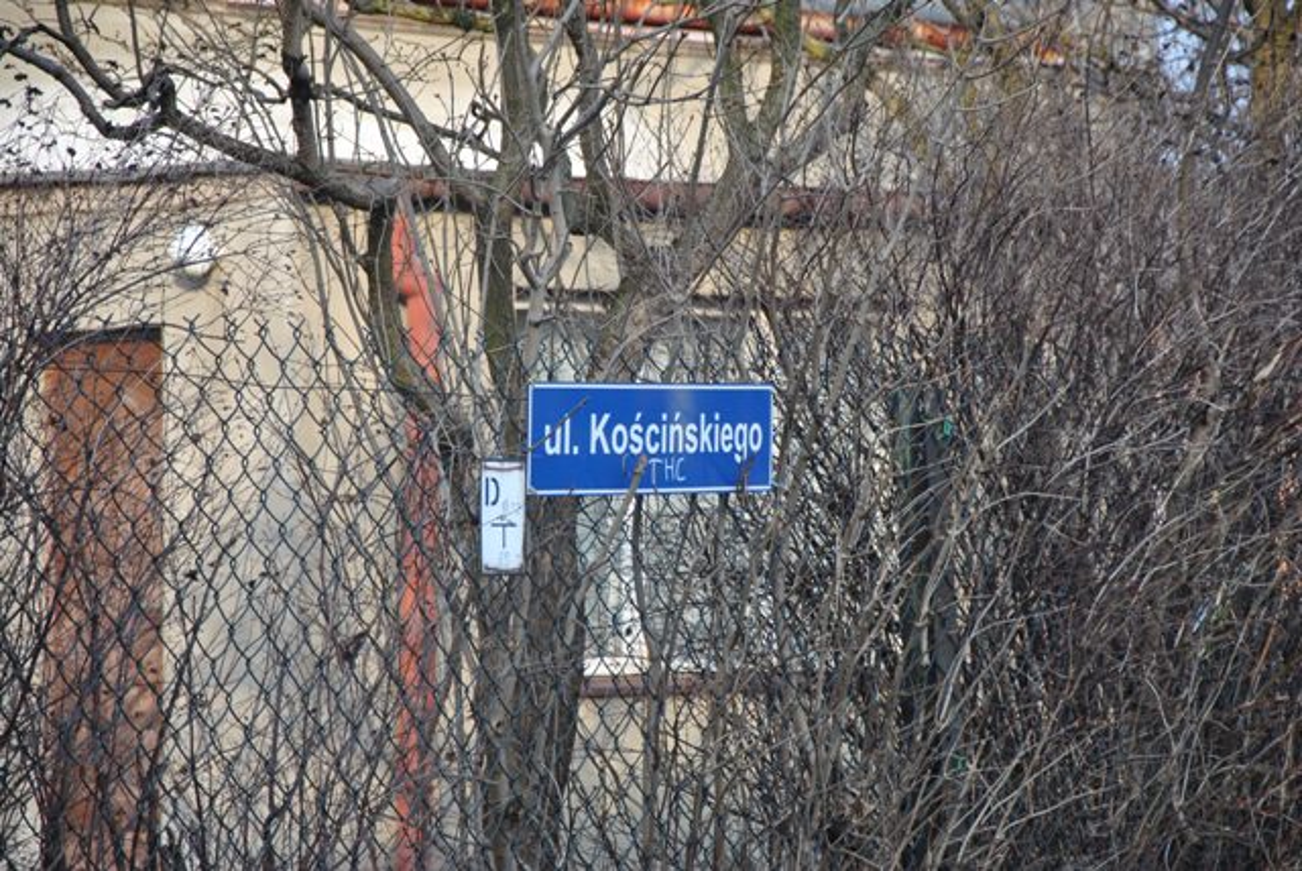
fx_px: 5701
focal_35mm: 158
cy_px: 436
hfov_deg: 13.0
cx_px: 651
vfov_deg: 8.7
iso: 200
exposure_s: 1/160
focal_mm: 105
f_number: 5.6
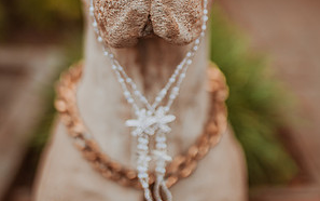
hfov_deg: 37.5
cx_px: 160
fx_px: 471
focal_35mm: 54
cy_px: 5
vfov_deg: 23.1
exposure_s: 1/8000
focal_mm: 35
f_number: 1.4
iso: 200
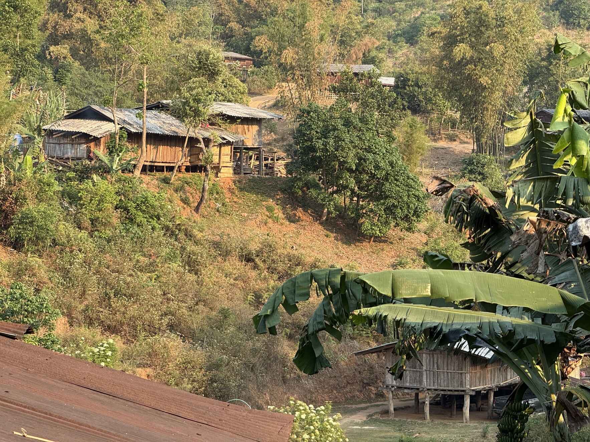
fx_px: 2045
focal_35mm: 120
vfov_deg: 12.3
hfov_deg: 16.4
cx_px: 295
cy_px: 221
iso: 64
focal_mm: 15.66
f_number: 2.8
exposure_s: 1/285
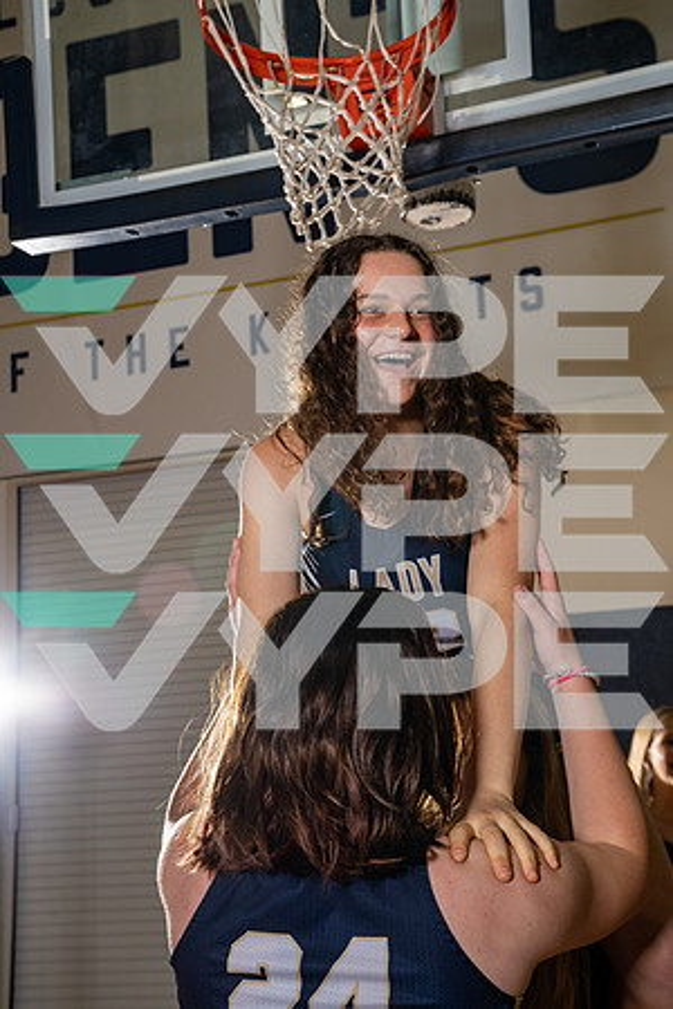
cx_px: 336
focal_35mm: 54
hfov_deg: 25.1
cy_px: 504
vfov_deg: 36.9
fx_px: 1514
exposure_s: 1/250
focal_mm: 54
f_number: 8
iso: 640
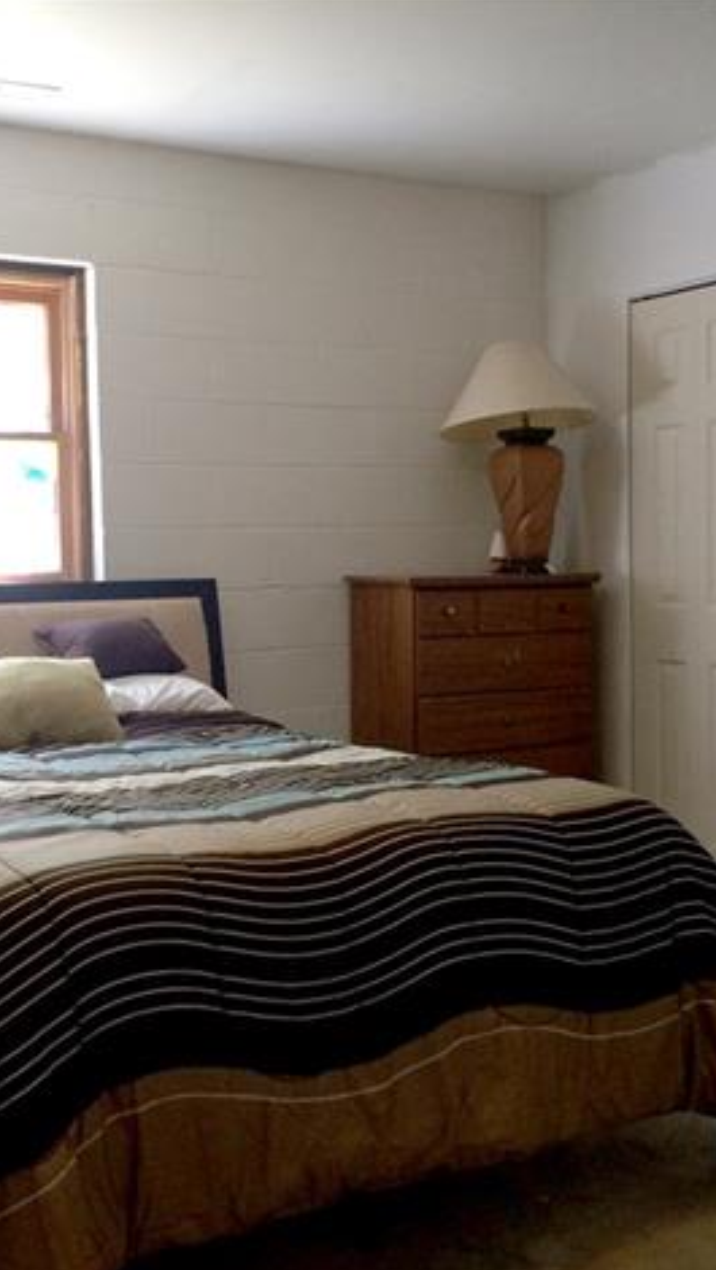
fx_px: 1449
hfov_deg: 27.7
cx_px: 289
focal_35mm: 43
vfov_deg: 47.3
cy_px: 643
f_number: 2.2
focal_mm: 4.15
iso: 80
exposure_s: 1/30
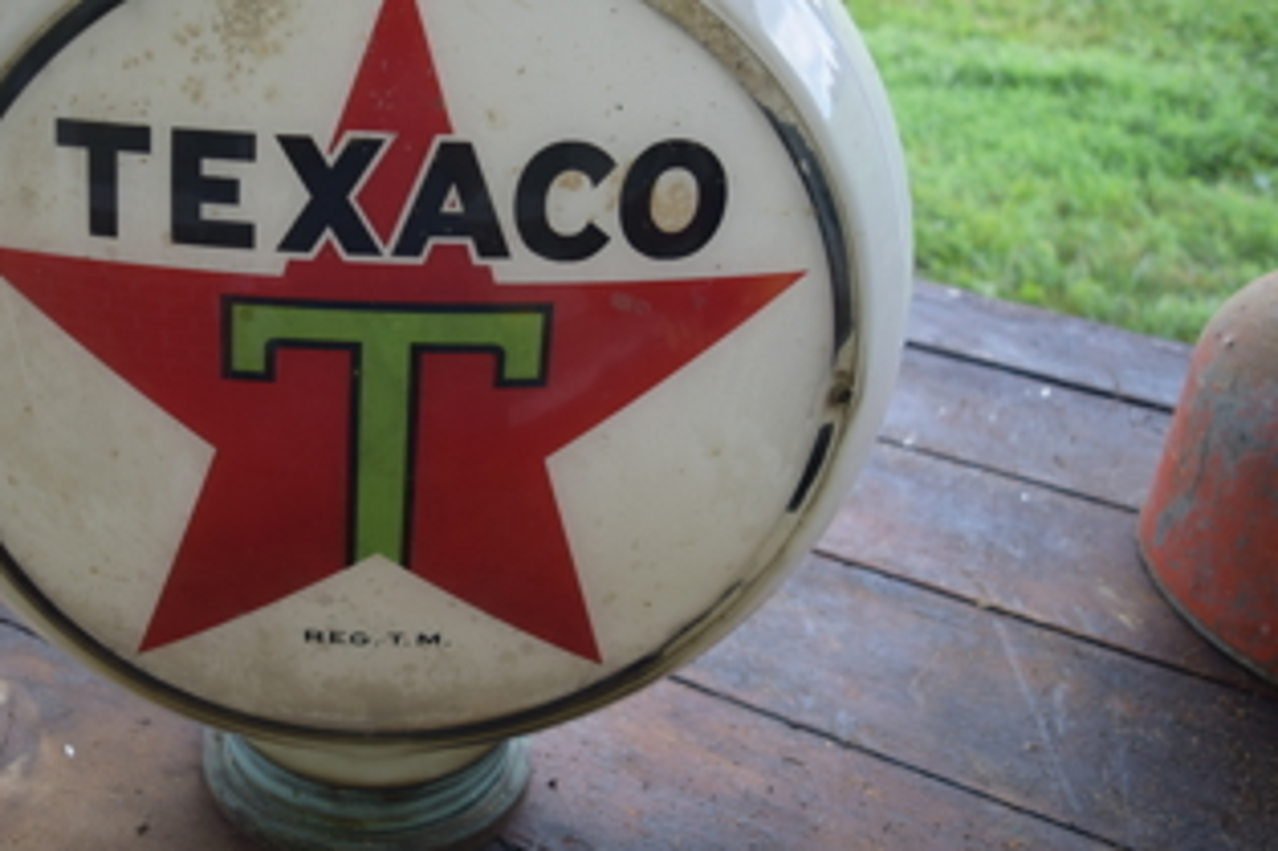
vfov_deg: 31.1
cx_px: 379
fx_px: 1526
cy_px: 379
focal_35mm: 43
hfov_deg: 44.5
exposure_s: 1/160
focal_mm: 20
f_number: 3.8
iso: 200
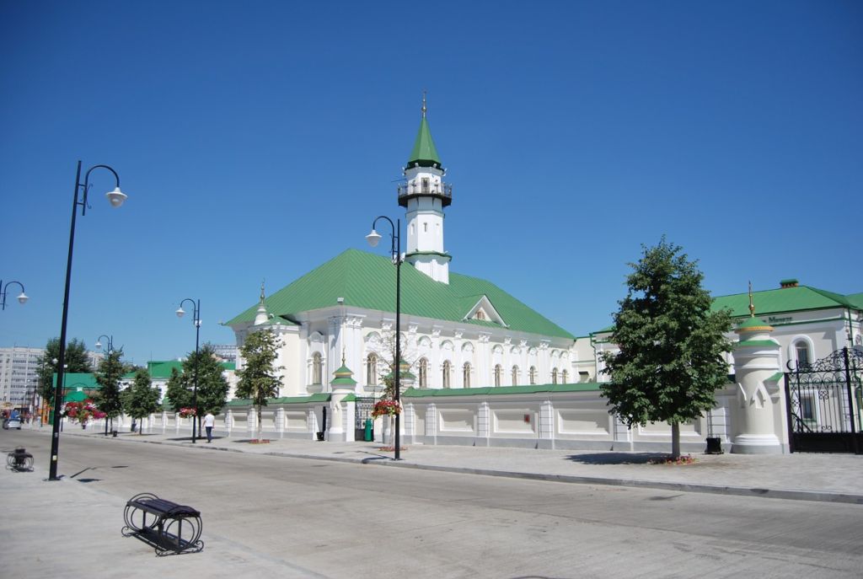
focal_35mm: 27
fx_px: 648
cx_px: 432
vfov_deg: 48.1
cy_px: 290
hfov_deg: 67.3
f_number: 3.5
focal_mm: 18
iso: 100
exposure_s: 1/2000
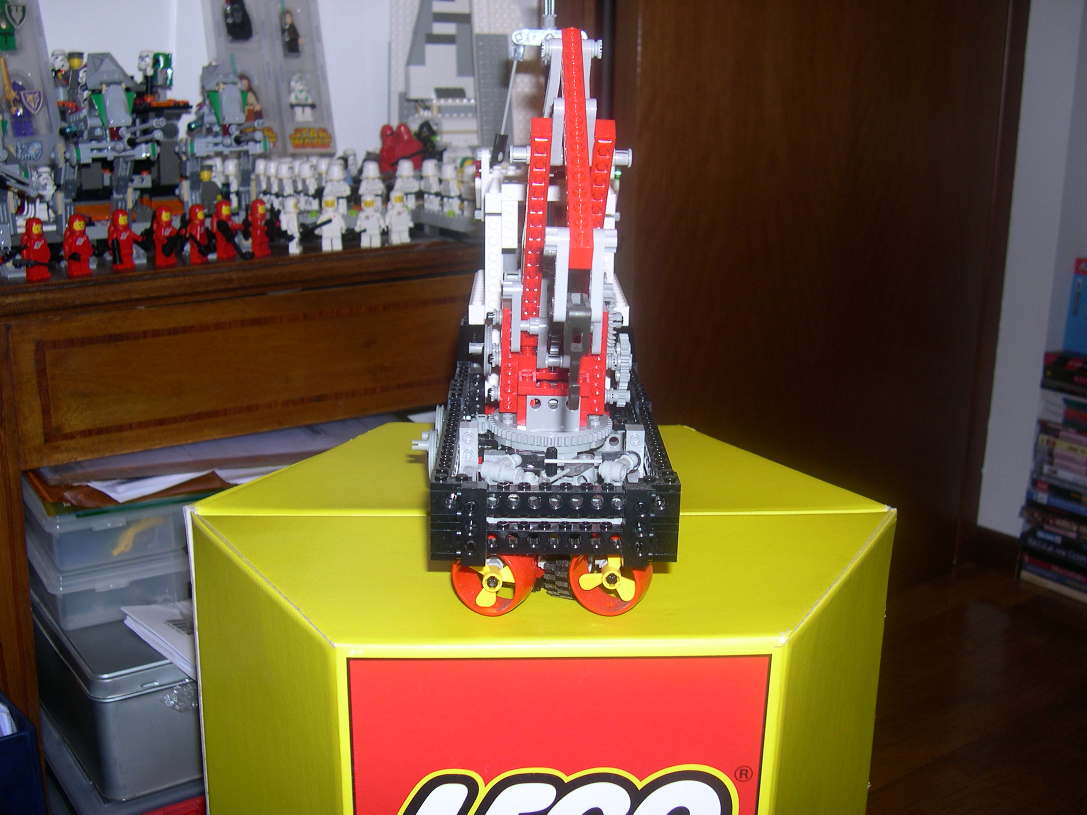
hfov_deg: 47.9
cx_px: 546
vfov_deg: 36.8
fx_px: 1225
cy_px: 415
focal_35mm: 39
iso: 100
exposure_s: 1/60
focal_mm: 8
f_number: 2.8
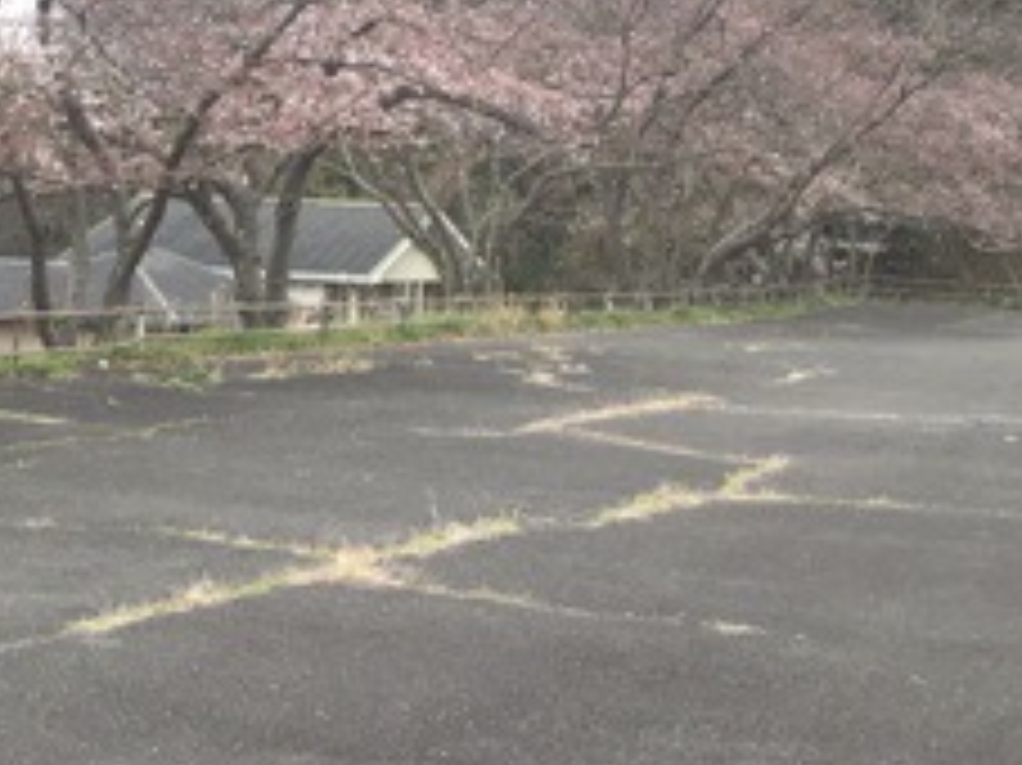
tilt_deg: +11.1
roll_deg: -2.3
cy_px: -198
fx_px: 2331
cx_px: 324
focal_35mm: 79
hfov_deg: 24.6
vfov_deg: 17.6
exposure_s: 1/541
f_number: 1.8
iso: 20
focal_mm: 3.99
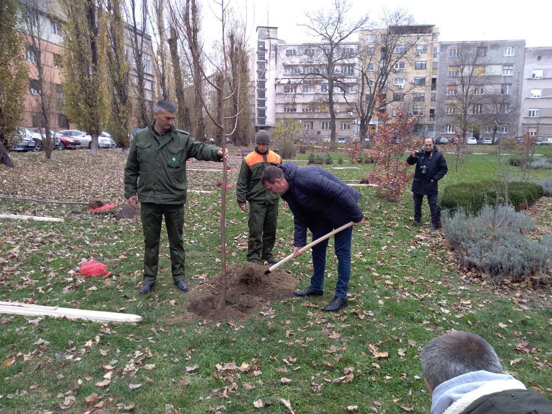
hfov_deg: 67.3
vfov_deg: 53.1
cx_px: 276
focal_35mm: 26
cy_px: 207
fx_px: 415
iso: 100
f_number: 2
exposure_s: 1/119
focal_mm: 3.52
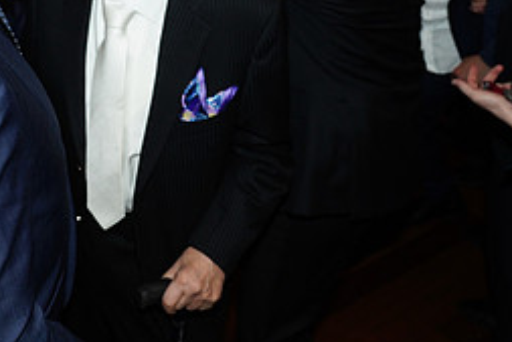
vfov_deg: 23.4
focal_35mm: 55
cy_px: -15
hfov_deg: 34.5
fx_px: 783
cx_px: 67
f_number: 4.5
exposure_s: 1/100
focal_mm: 24
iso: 500
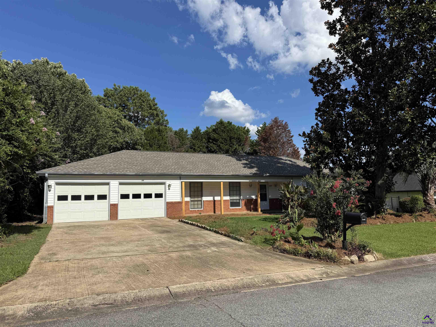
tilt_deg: +5.8
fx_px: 302
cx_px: 218
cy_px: 164
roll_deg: +1.5
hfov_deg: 71.6
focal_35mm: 24
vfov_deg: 56.8
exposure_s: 1/5814
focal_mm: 6.76
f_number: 1.78
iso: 80
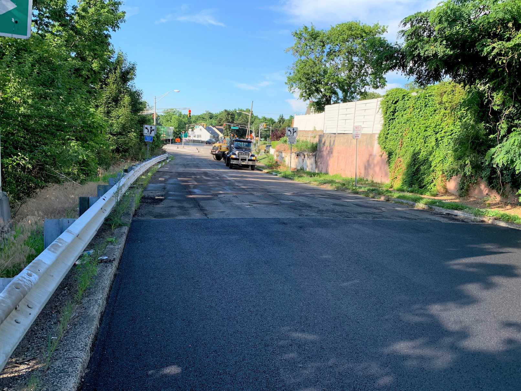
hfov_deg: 67.3
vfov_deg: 53.1
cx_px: 260
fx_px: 391
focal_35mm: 26
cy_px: 196
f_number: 1.8
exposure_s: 1/783
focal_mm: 4.25
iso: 25
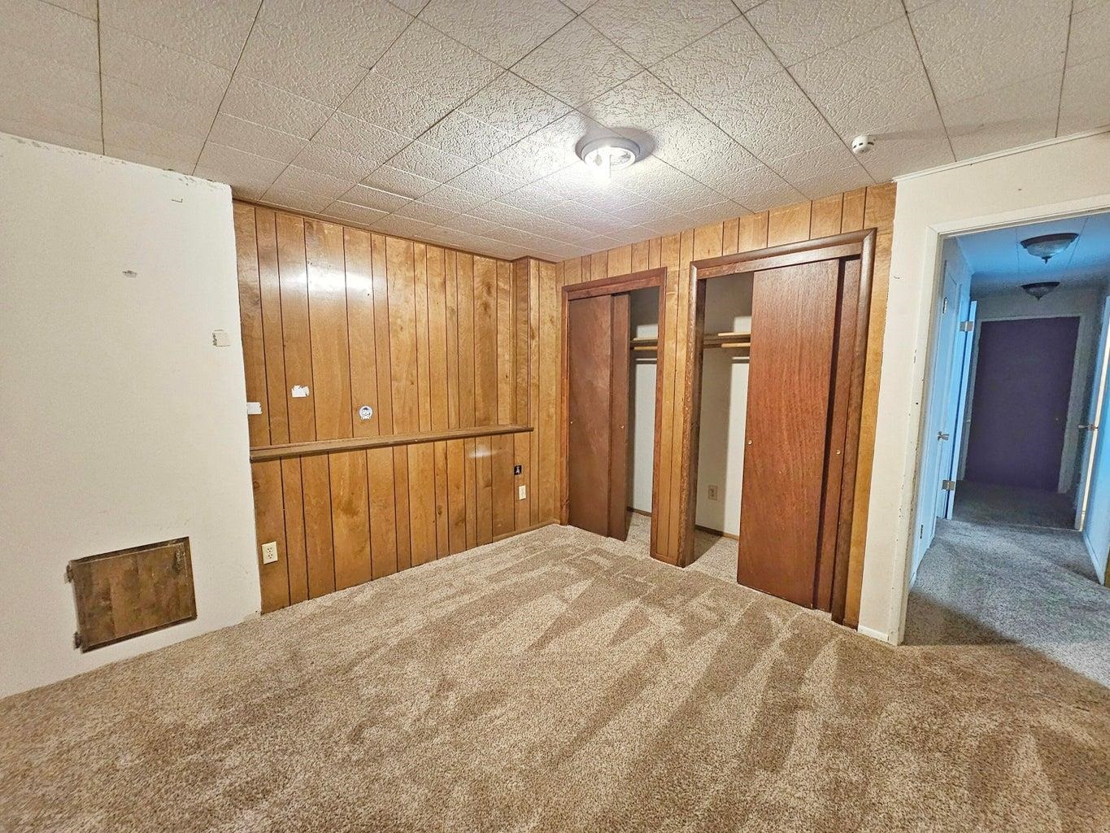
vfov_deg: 89.9
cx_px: 555
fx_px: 417
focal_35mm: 13
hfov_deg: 106.2
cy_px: 416
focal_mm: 2.2
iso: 800
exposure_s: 1/24
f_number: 2.2
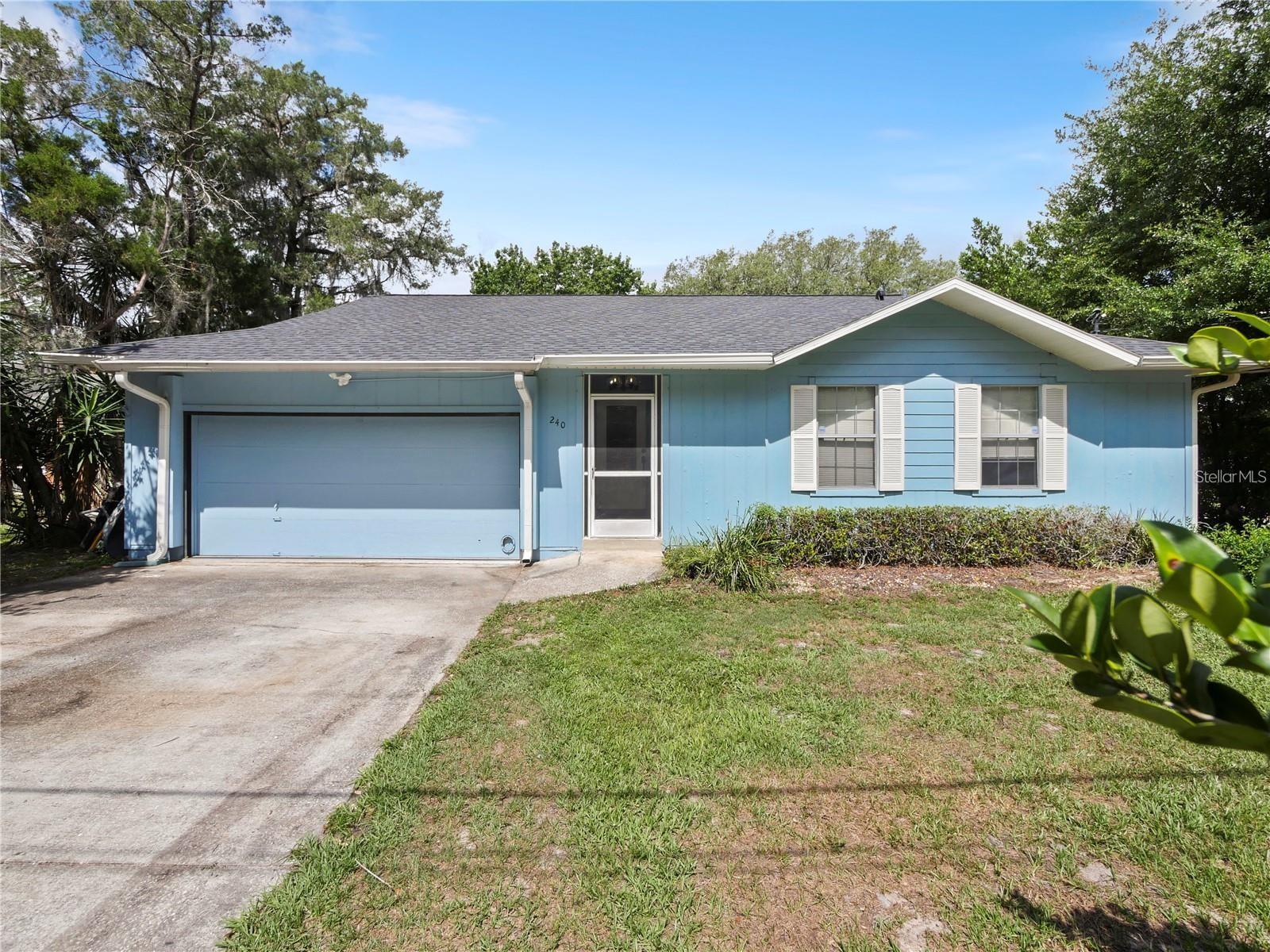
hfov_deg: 102.1
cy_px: 476
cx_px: 635
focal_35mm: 14
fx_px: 514
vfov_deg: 85.7
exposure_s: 1/800
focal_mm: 7
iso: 200
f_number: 10
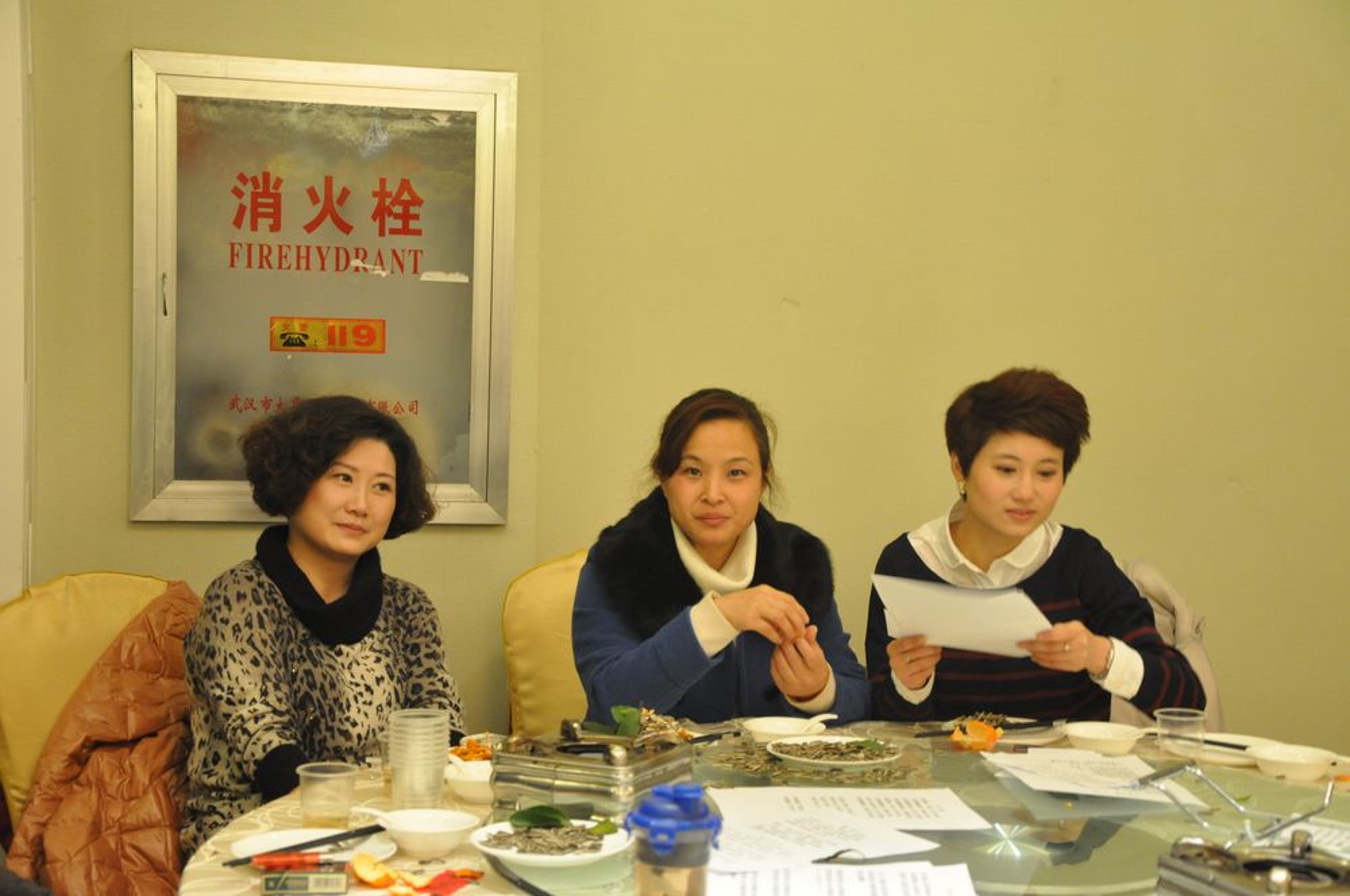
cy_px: 448
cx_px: 675
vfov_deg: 20.1
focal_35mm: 68
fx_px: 2528
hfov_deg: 29.9
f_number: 4.8
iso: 1600
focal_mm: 45
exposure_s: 1/25
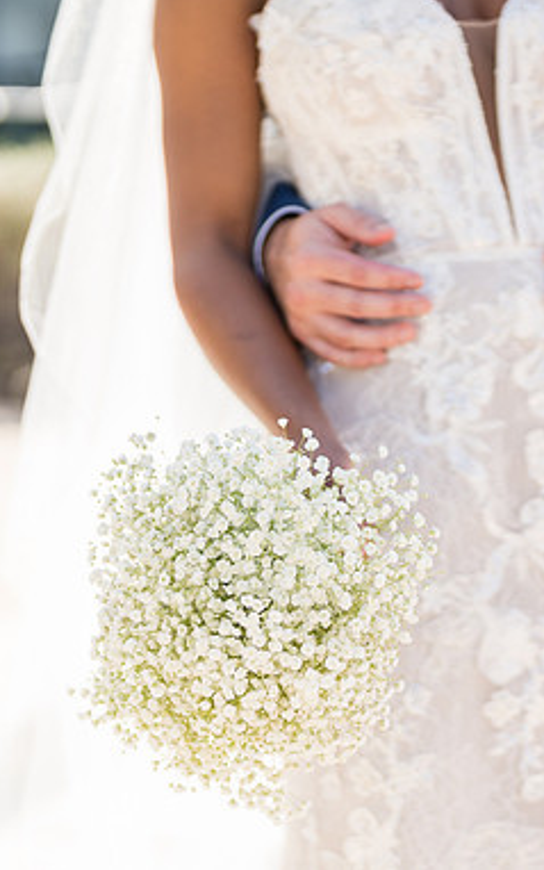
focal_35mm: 116
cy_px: 432
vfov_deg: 18.0
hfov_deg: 11.2
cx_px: 514
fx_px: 2750
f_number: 1.2
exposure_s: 1/3200
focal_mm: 50
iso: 125
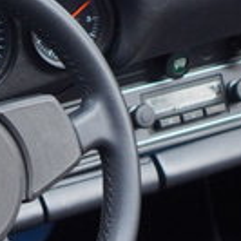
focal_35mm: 256
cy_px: 72
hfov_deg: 6.8
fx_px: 2020
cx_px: 64
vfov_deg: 6.8
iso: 320
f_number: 2.8
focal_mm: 35
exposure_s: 1/1000
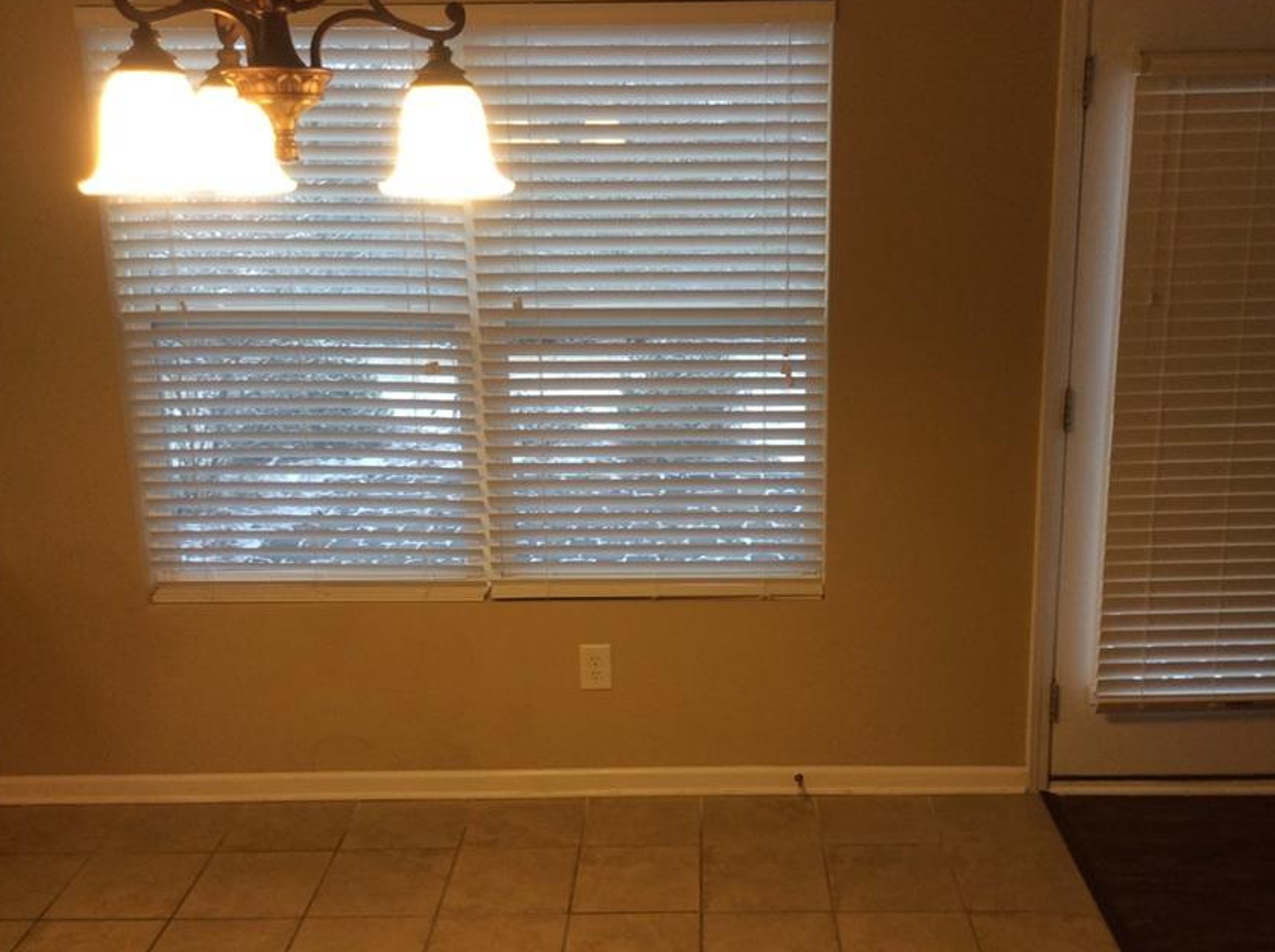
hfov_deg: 47.9
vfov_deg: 36.7
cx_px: 683
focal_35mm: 39
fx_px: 1434
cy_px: 490
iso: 50
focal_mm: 3.3
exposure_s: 1/24
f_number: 2.4
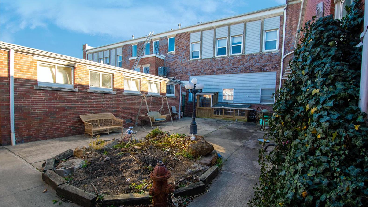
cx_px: 187
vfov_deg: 67.0
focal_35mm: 16
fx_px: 156
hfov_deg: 99.4
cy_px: 110
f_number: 5.6
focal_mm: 10
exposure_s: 1/400
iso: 500
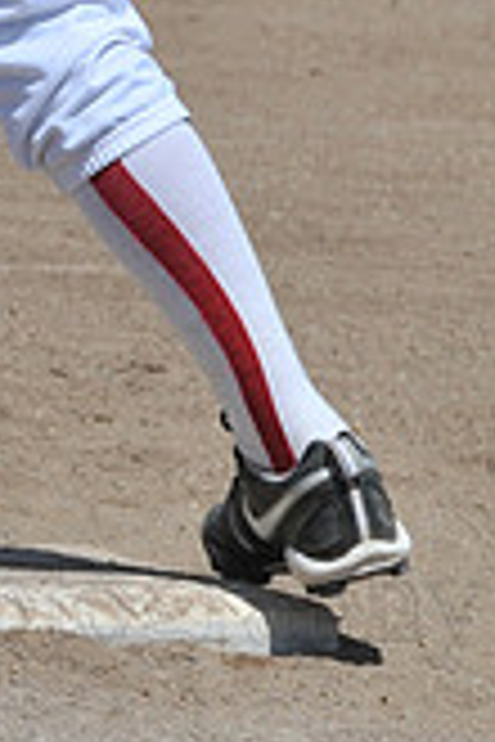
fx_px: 12168
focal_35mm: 590
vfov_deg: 3.5
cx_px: -313
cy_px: -495
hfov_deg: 2.3
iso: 200
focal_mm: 112
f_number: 11
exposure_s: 1/250
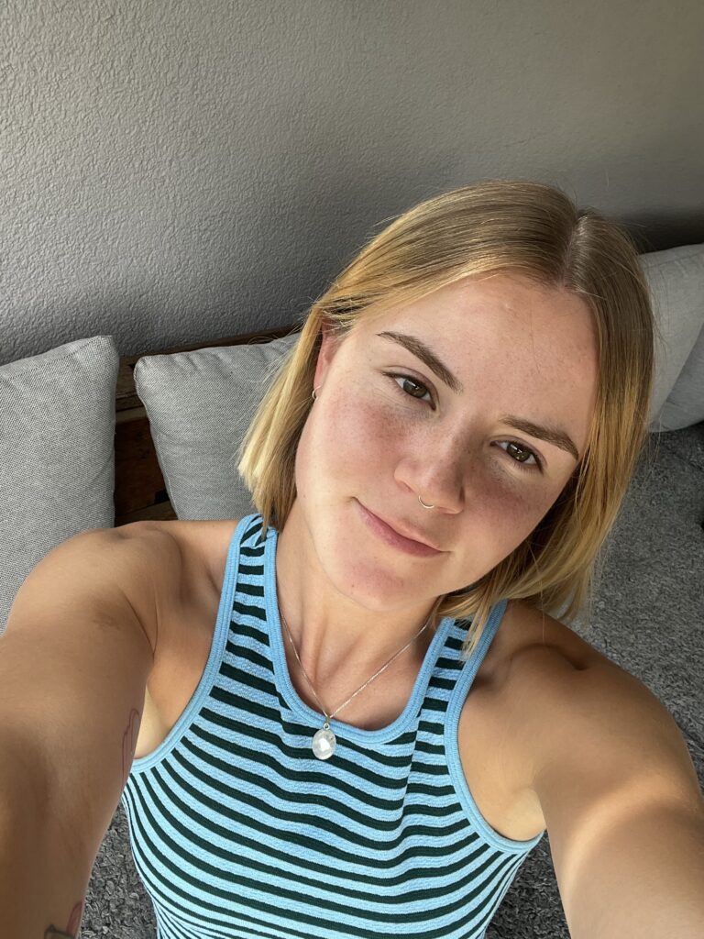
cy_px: 470
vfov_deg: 60.0
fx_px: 813
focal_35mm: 30
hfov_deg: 46.8
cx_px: 352
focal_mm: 2.71
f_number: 2.2
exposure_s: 1/121
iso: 25
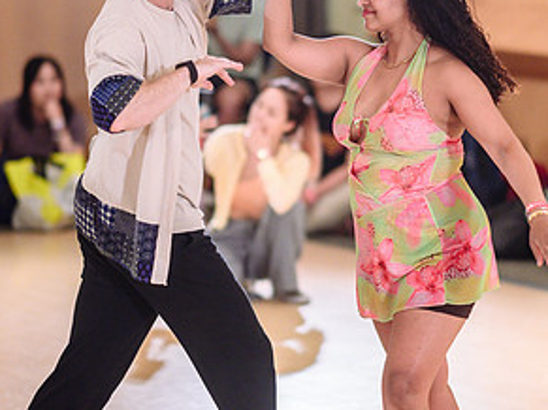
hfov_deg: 7.9
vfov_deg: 5.9
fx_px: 3988
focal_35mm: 252
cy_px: 198
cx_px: 338
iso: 1000
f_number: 1.4
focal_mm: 105
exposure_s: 1/400
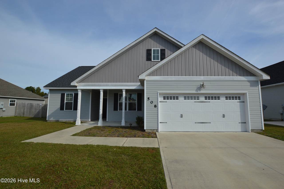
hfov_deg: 100.4
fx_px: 118
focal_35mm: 15
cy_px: 94
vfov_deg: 77.2
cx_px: 142
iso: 100
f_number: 9
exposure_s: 1/320
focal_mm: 10
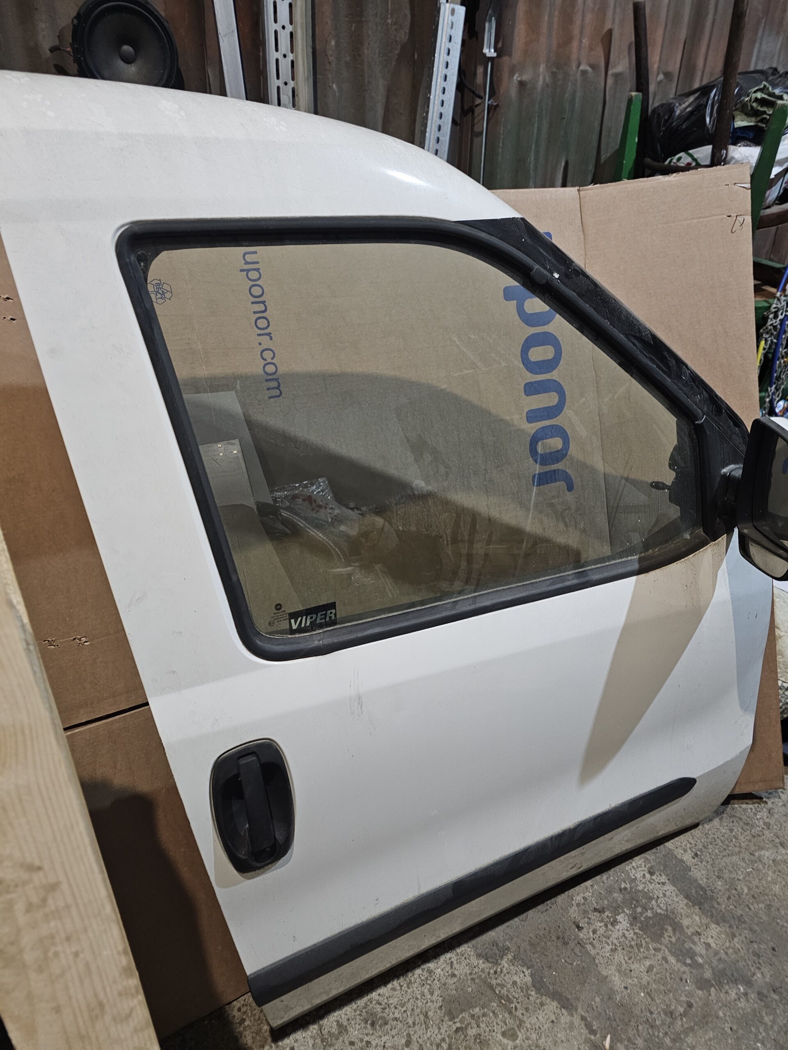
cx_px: 394
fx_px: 698
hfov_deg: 58.9
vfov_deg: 73.9
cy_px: 525
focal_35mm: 23
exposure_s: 1/33.3
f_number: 1.7
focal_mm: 6.3
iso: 640
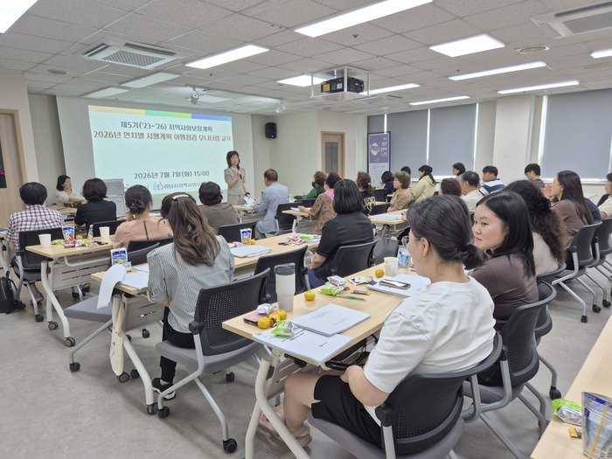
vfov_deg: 58.9
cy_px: 230
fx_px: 407
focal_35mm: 23
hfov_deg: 73.9
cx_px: 306
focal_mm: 5.4
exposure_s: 1/120
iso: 64
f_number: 1.8
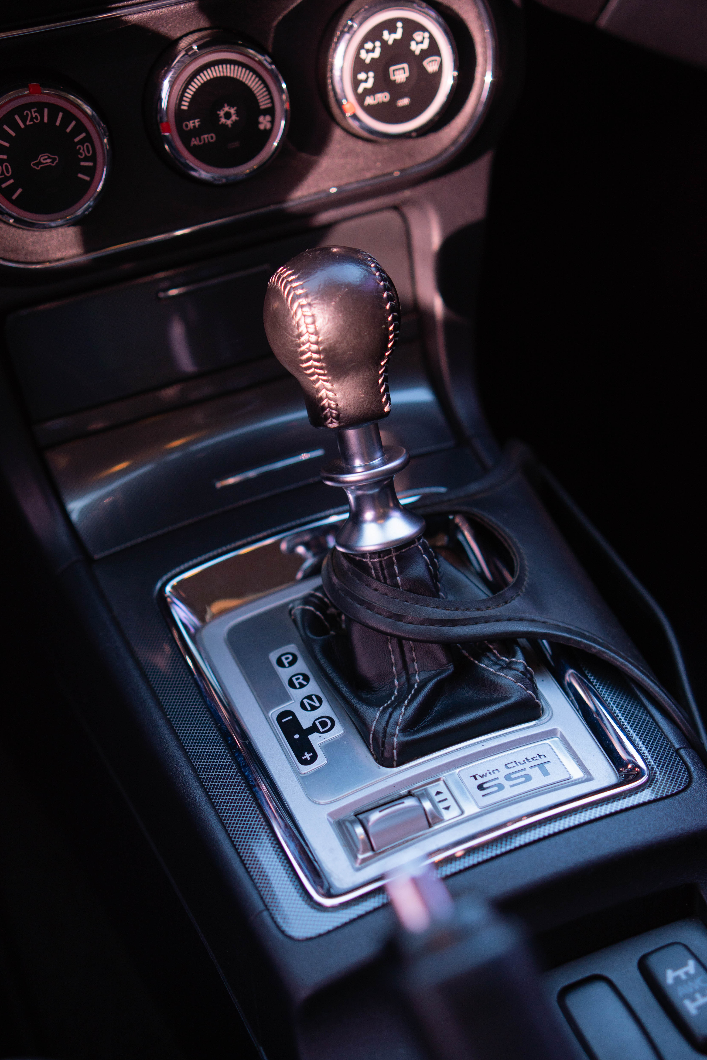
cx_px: 354
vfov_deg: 40.0
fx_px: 1458
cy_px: 530
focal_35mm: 50
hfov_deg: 27.3
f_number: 2
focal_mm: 33
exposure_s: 1/250
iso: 125
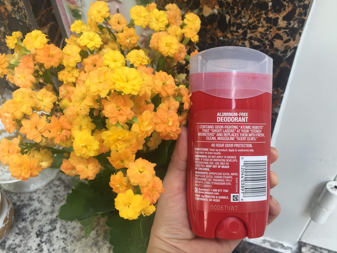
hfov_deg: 61.7
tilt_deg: -41.4
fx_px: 282
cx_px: 168
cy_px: 126
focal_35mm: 29
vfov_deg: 48.2
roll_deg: +2.2
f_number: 2.2
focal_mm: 4.15
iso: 40
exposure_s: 1/100
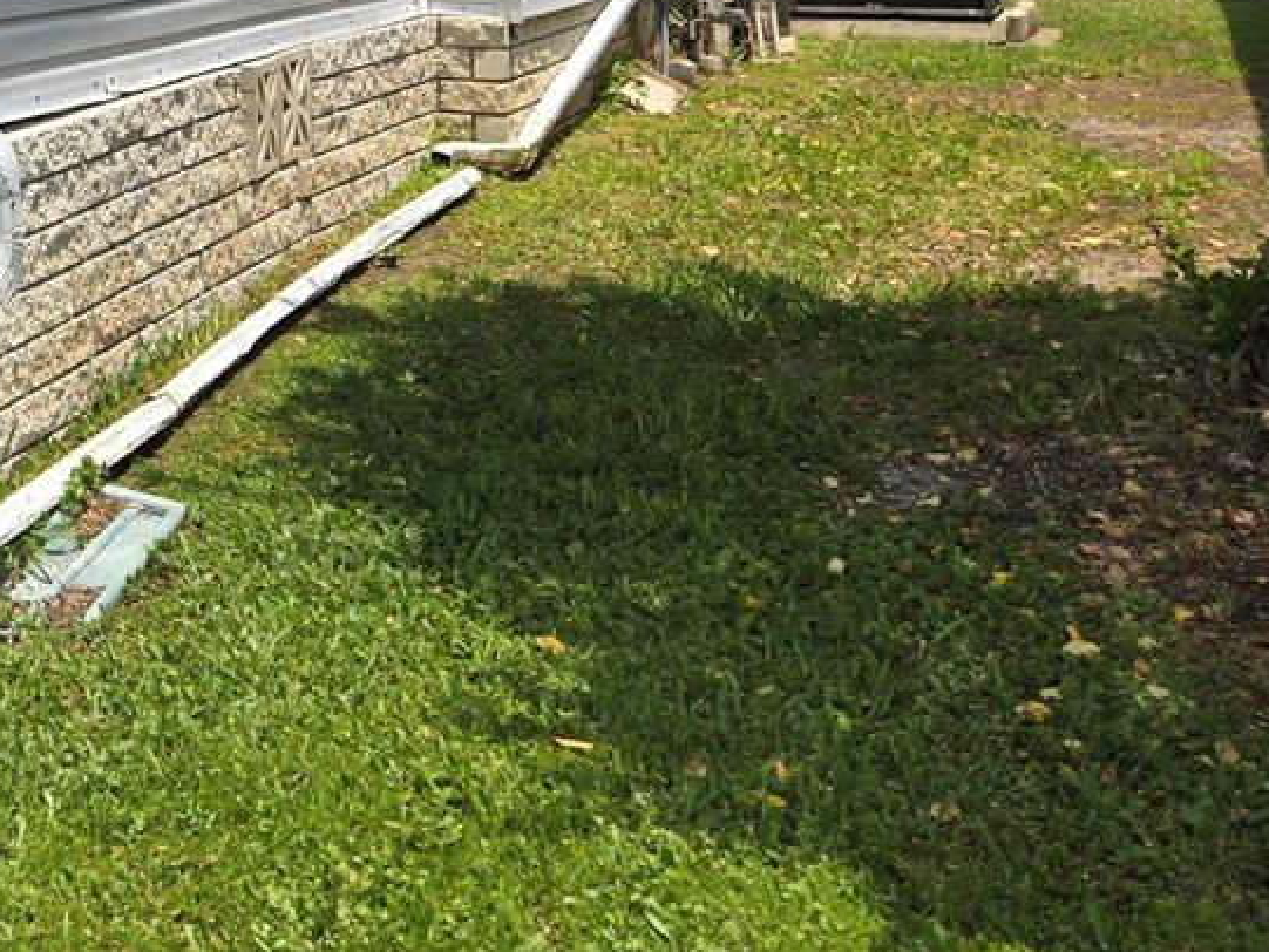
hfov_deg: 23.9
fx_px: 2493
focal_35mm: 68
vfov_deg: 20.0
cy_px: -260
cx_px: -514
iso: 25
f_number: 1.8
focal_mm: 5.4
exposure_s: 1/1936
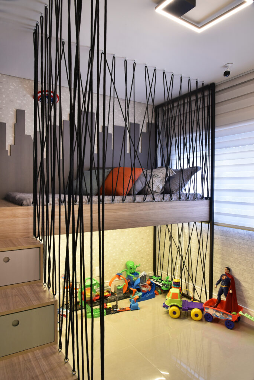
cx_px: 127
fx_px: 254
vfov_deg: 73.7
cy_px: 190
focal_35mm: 24
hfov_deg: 53.2
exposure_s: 1/13
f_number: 11
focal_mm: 24
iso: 500
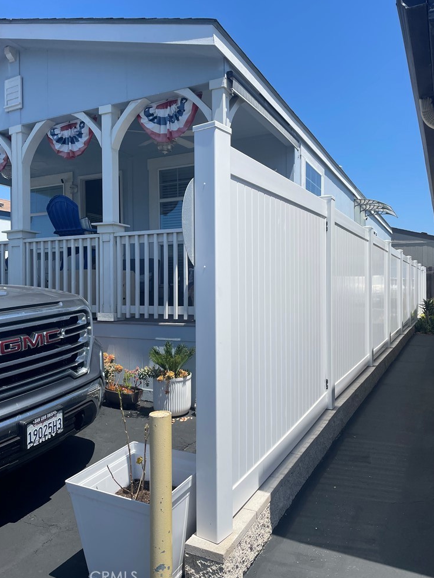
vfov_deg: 65.3
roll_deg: +1.0
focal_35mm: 27
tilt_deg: +0.0
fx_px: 451
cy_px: 285
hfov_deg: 51.4
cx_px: 218
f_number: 1.6
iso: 32
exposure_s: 1/4651
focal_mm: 4.2
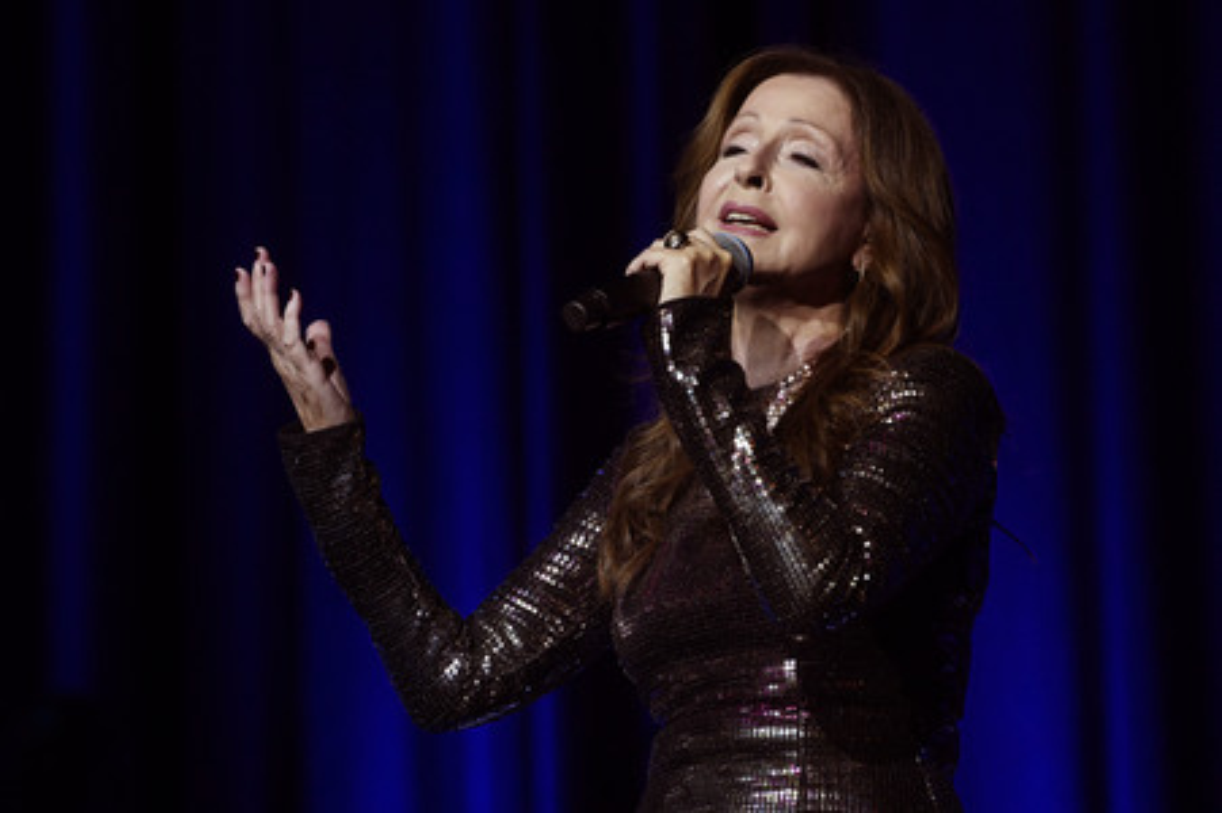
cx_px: 611
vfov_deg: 7.0
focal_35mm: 195
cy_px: 406
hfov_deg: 10.6
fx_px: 6614
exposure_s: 1/640
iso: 1250
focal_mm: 195
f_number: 5.6
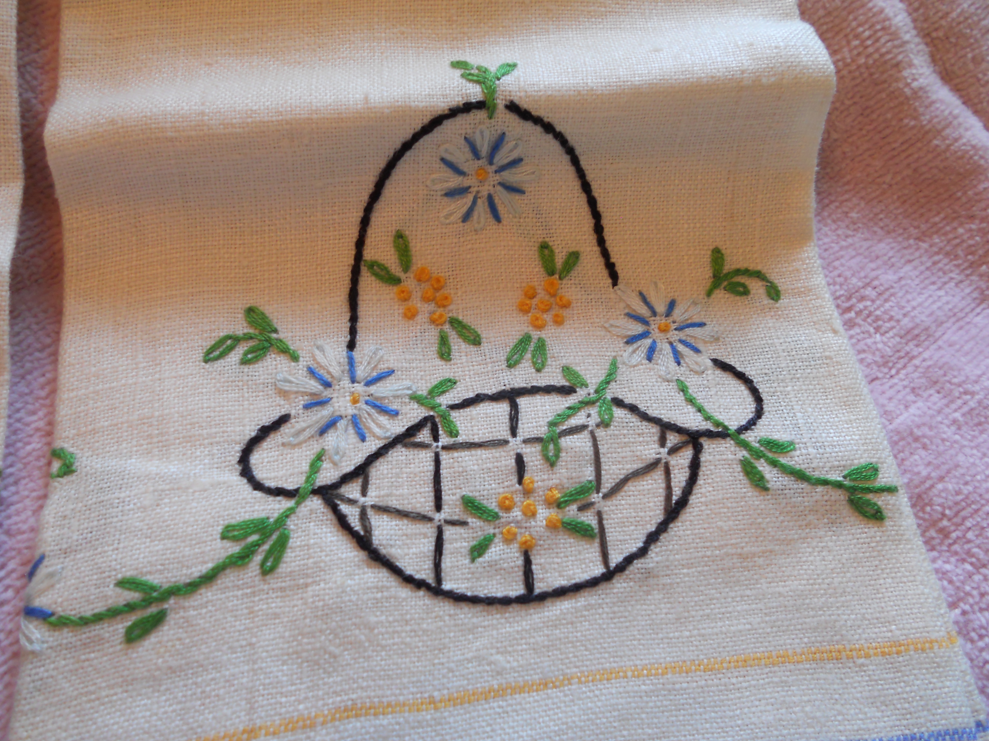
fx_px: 943
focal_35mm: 33
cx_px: 485
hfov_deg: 55.4
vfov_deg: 42.9
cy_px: 365
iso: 125
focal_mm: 5.8
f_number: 3.5
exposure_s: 1/30
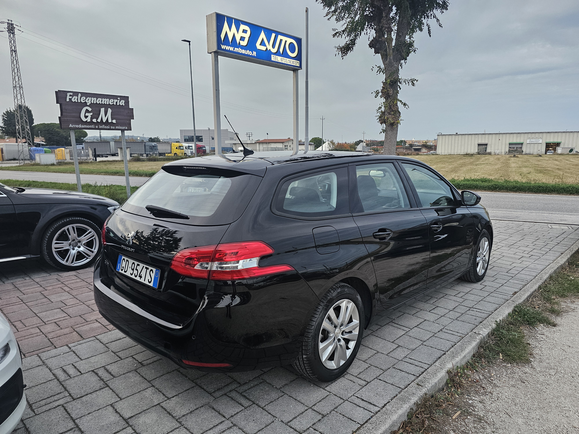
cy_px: 217
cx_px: 290
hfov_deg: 73.9
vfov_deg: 58.9
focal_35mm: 23
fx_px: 385
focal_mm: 6.3
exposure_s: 1/100
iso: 200
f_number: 1.7
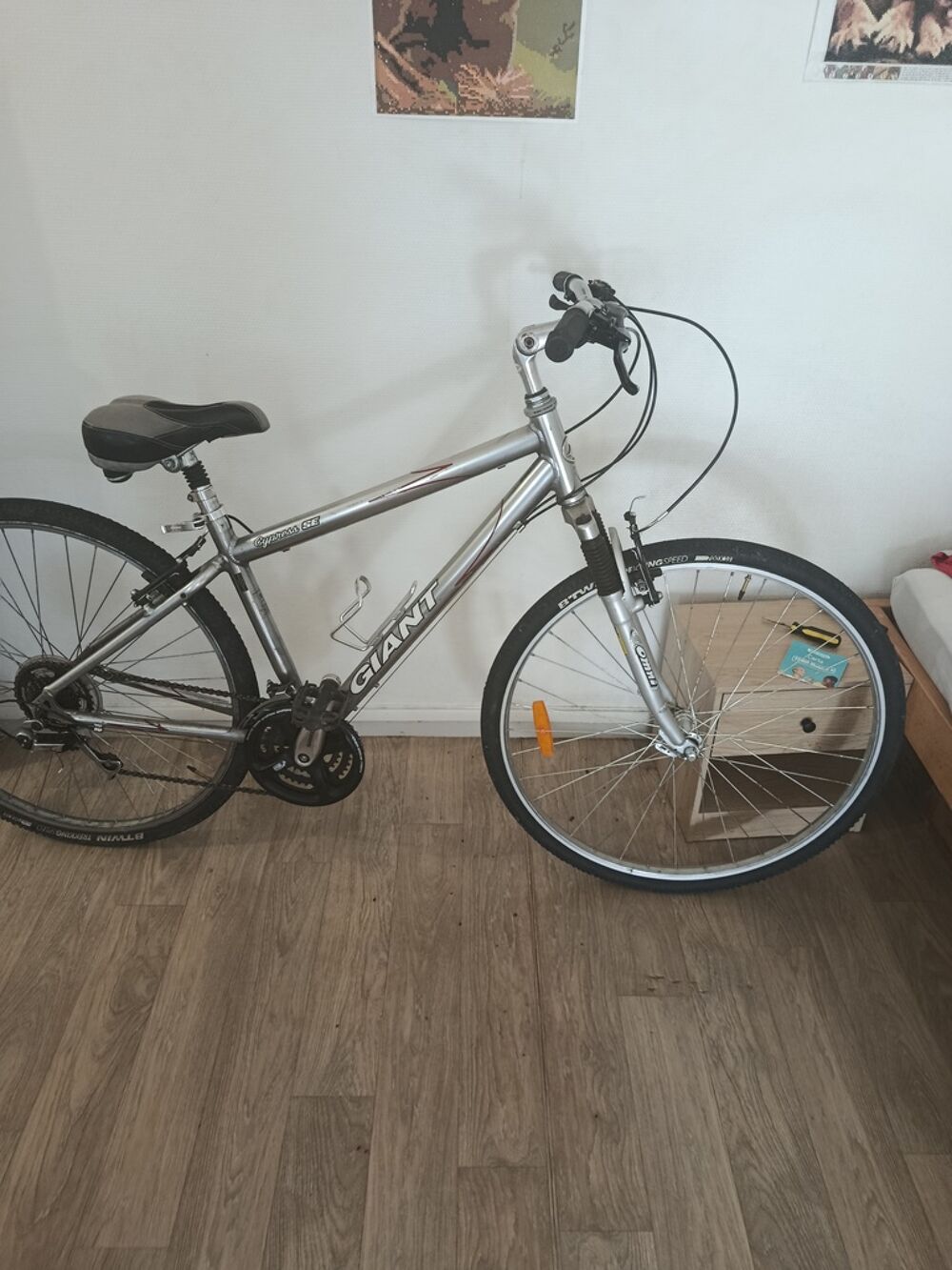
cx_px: 476
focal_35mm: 24
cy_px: 635
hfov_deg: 56.8
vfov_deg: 71.6
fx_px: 880
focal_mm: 5.24
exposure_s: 1/33.3
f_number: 1.7
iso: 1065
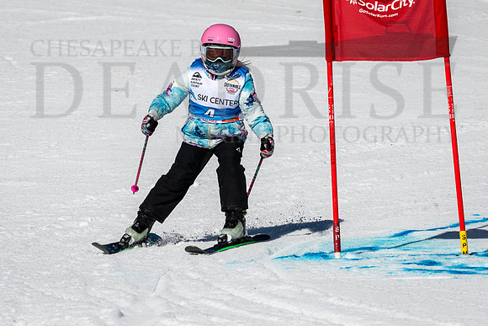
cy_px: 164
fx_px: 11704
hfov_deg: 2.4
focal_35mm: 863
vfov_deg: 1.6
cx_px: 197
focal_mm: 400
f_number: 8
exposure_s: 1/2000
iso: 200
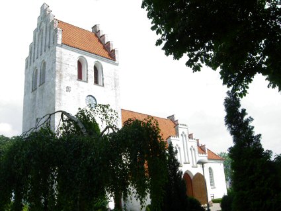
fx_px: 292
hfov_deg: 51.3
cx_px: 140
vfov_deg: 39.7
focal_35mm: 36
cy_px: 106
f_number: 6.1
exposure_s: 1/186
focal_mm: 7.5
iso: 50
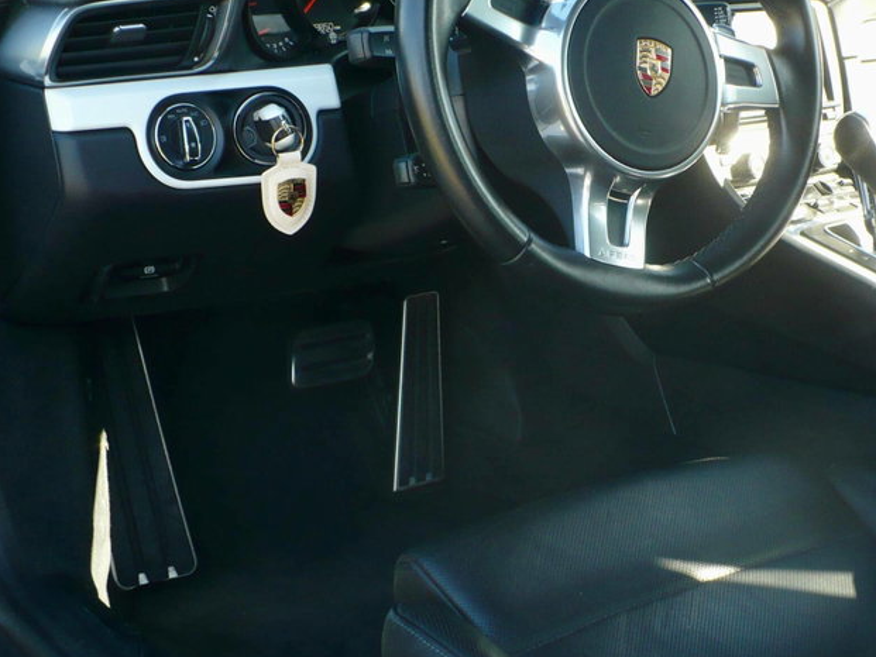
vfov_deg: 23.9
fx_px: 1544
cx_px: 607
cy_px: 231
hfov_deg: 31.3
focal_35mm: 61
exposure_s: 1/80
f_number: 2.8
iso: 100
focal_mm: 6.1
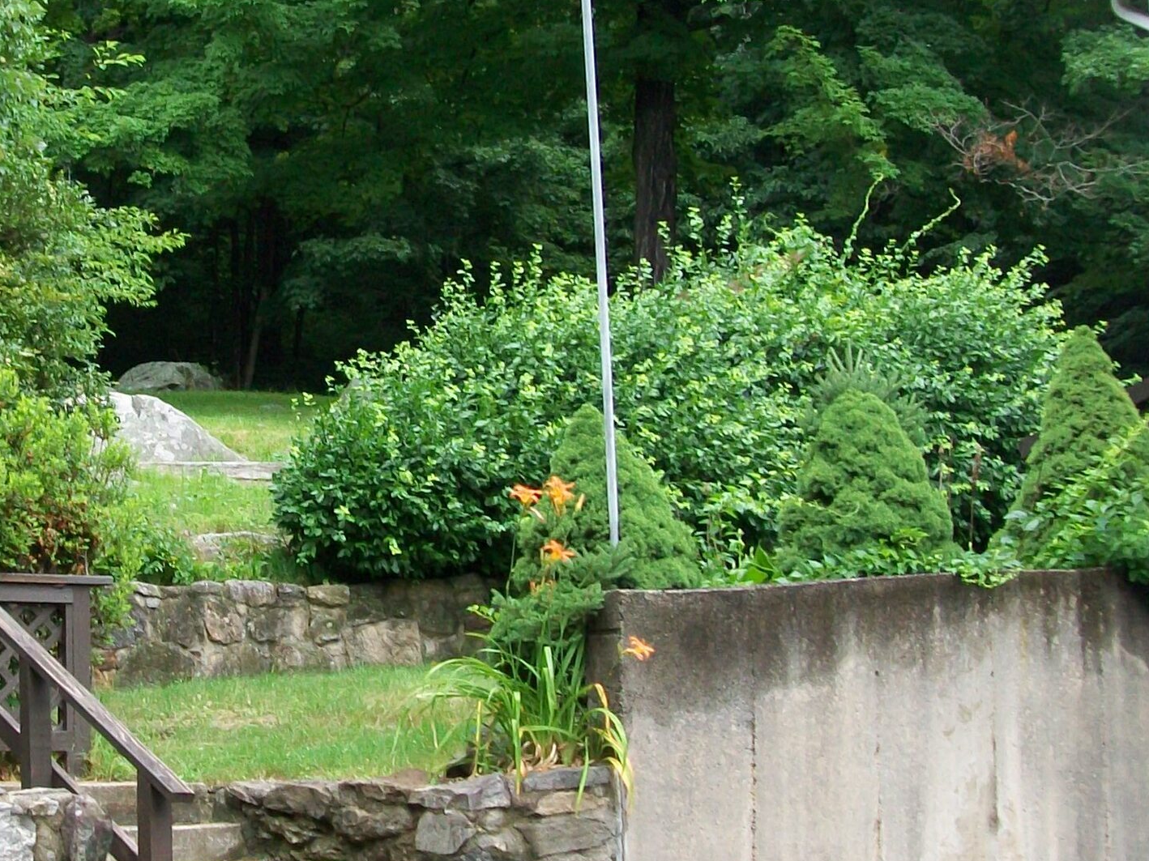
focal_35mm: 78
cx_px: 190
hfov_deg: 24.5
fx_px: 2589
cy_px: 491
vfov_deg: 18.9
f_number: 2.7
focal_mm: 6
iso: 64
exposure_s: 1/125
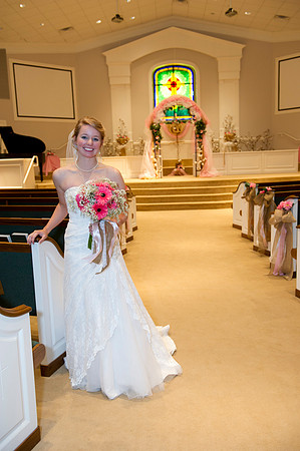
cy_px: 226
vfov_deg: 54.5
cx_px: 150
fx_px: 438
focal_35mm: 35
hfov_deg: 37.8
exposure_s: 1/125
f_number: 4
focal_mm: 35
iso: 1250
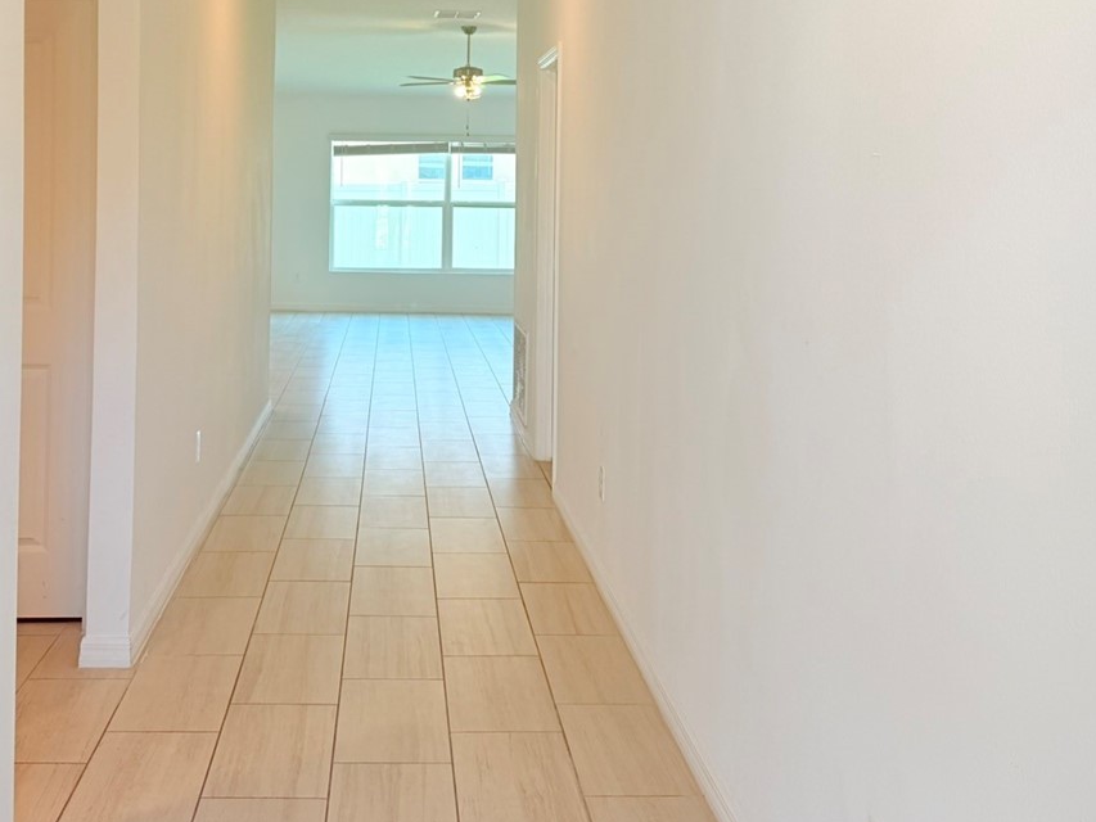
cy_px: 189
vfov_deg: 31.5
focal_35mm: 45
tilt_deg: -0.4
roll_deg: -0.8
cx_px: 452
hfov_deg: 41.9
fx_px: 1425
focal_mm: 6.76
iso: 80
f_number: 1.78
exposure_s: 1/174
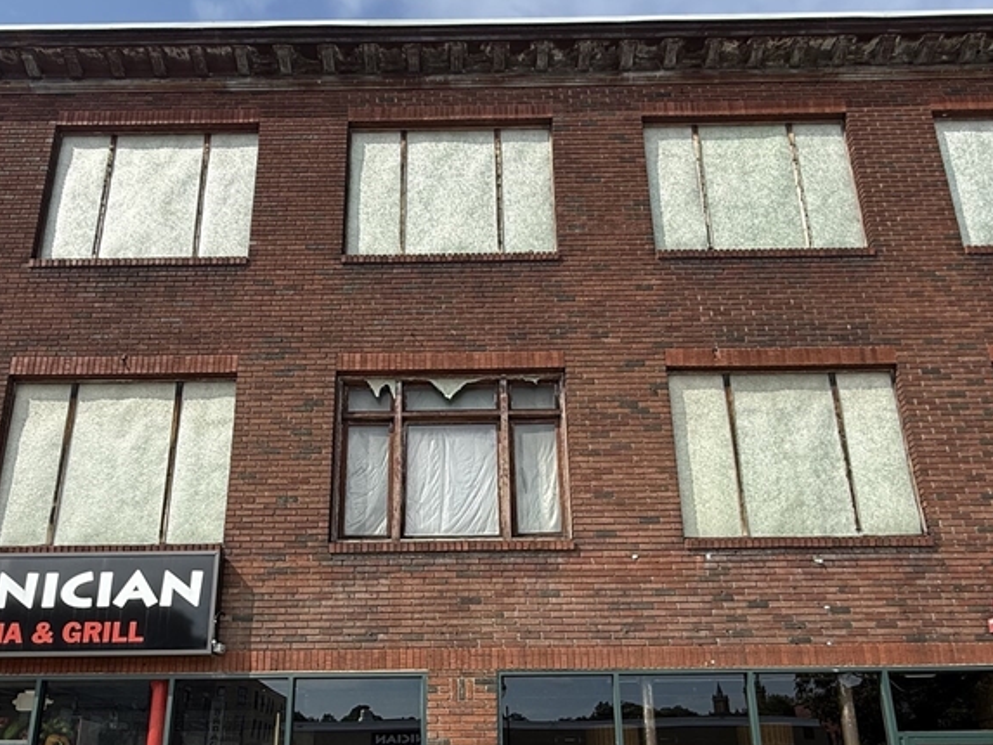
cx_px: 477
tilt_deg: +15.4
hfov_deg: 69.4
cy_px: 619
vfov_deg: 50.8
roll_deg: +0.0
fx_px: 717
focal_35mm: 25
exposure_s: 1/1033
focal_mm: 2.22
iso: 50
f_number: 2.2
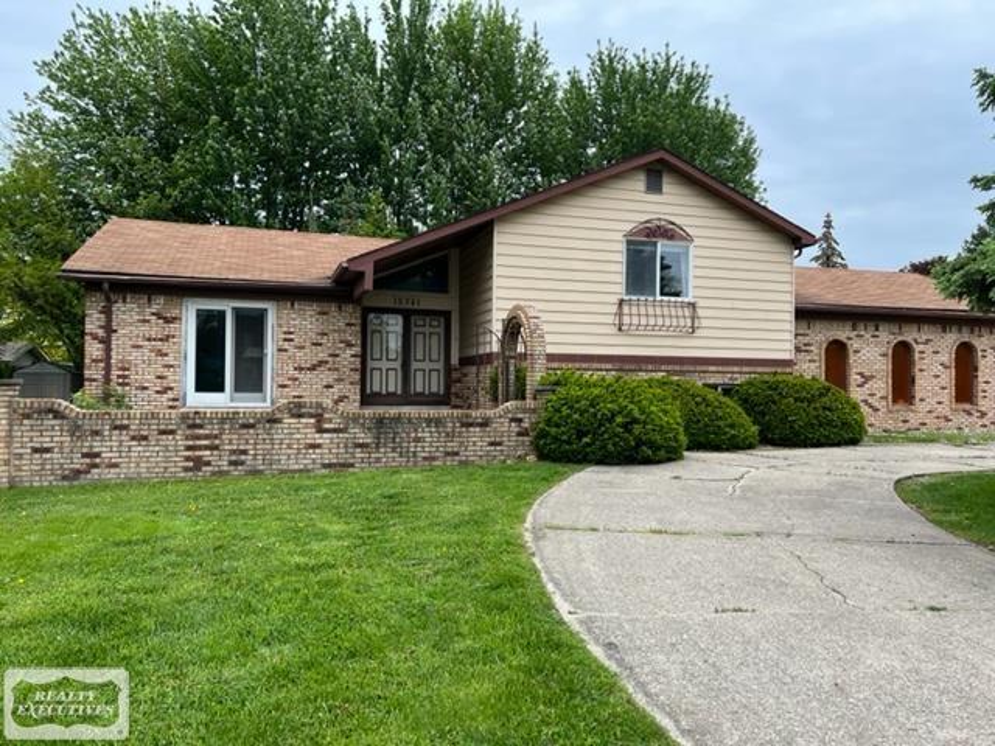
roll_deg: -0.3
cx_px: 498
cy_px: 373
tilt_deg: +1.0
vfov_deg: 53.1
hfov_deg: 67.3
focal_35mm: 26
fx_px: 747
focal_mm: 5.7
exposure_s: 1/1183
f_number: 1.5
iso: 50
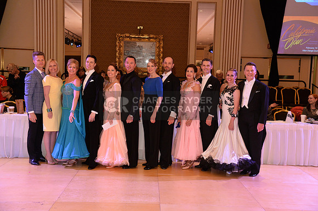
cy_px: 106
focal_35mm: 48
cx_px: 159
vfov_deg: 28.0
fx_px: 423
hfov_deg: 41.2
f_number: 5
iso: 2000
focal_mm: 48
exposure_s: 1/250
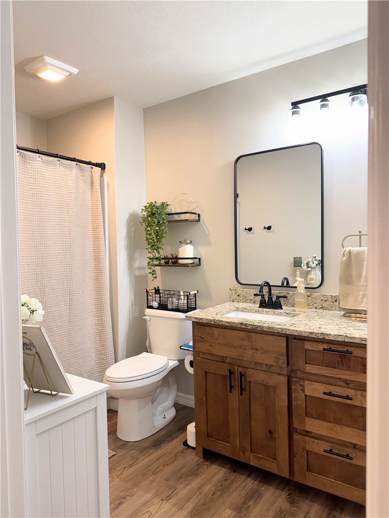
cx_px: 194
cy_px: 259
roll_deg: +0.7
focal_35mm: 24
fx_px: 360
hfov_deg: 56.8
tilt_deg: -1.1
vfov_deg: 71.6
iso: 160
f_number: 1.78
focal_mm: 6.76
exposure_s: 1/120
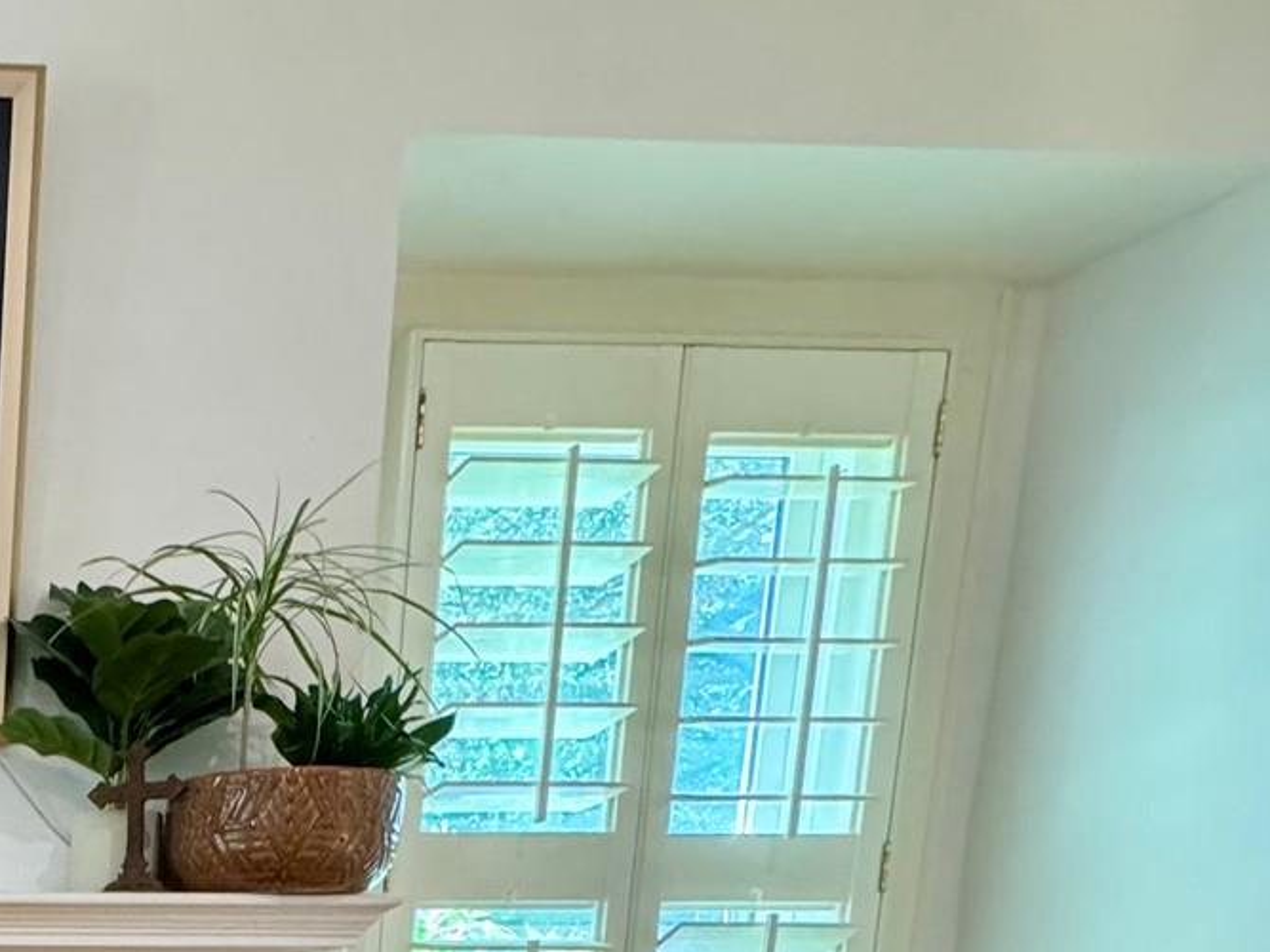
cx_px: -337
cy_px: 1335
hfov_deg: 33.5
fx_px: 1577
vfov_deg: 26.6
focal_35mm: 43
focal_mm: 2.22
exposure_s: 1/60
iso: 250
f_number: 2.2
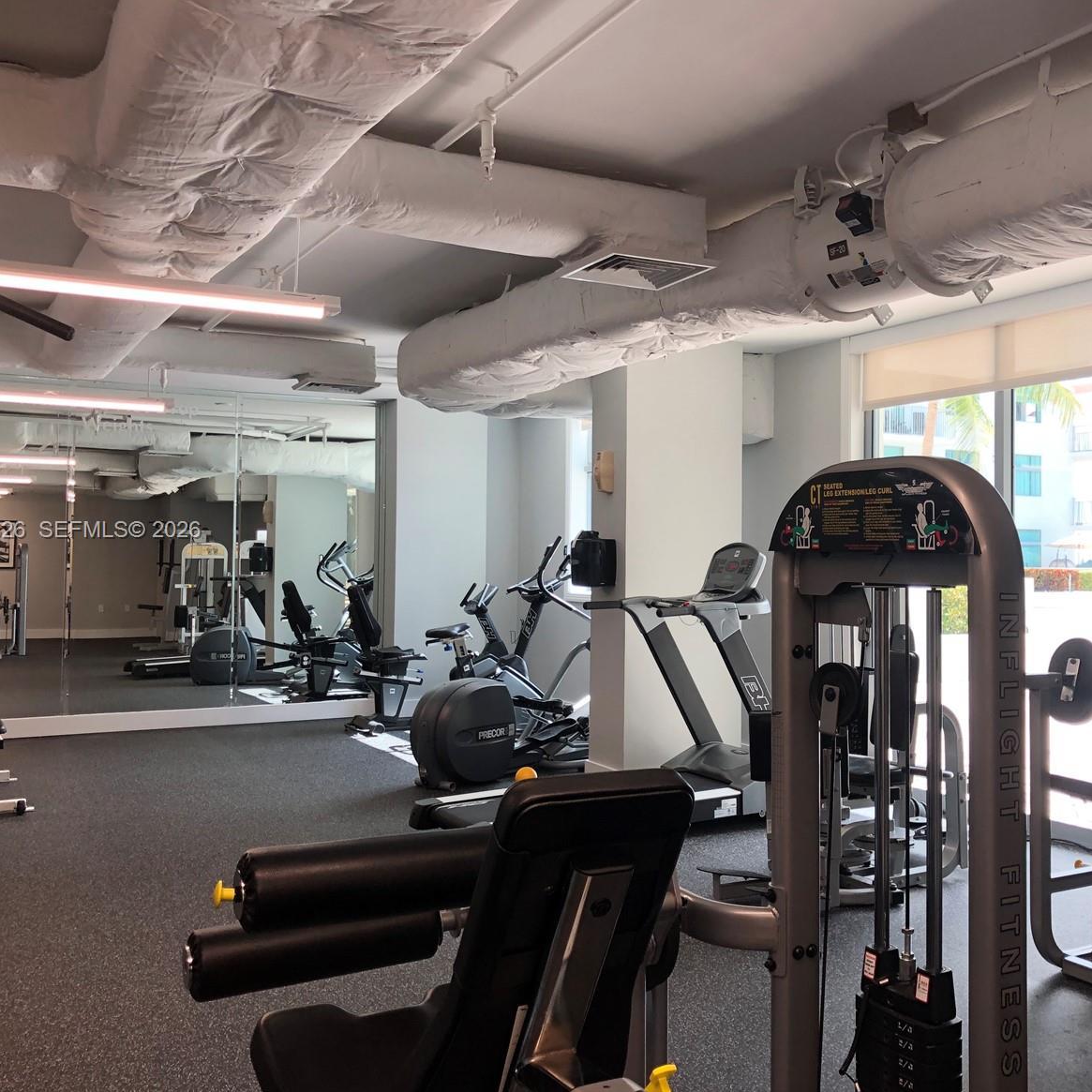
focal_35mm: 34
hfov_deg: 48.1
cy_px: 531
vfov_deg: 48.4
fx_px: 1213
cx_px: 659
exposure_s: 1/120
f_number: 1.8
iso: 32
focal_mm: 4
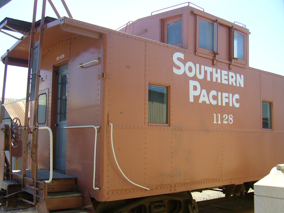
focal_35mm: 37
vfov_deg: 38.7
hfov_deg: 50.1
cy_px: 111
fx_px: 304
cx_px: 137
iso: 80
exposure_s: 1/320
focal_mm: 5.8
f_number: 2.8
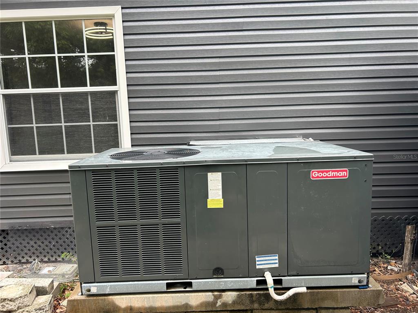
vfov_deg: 53.1
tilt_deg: -7.2
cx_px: 209
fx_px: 314
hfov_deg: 67.3
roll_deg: +2.1
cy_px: 156
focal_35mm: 26
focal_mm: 5.7
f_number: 1.5
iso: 50
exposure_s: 1/374
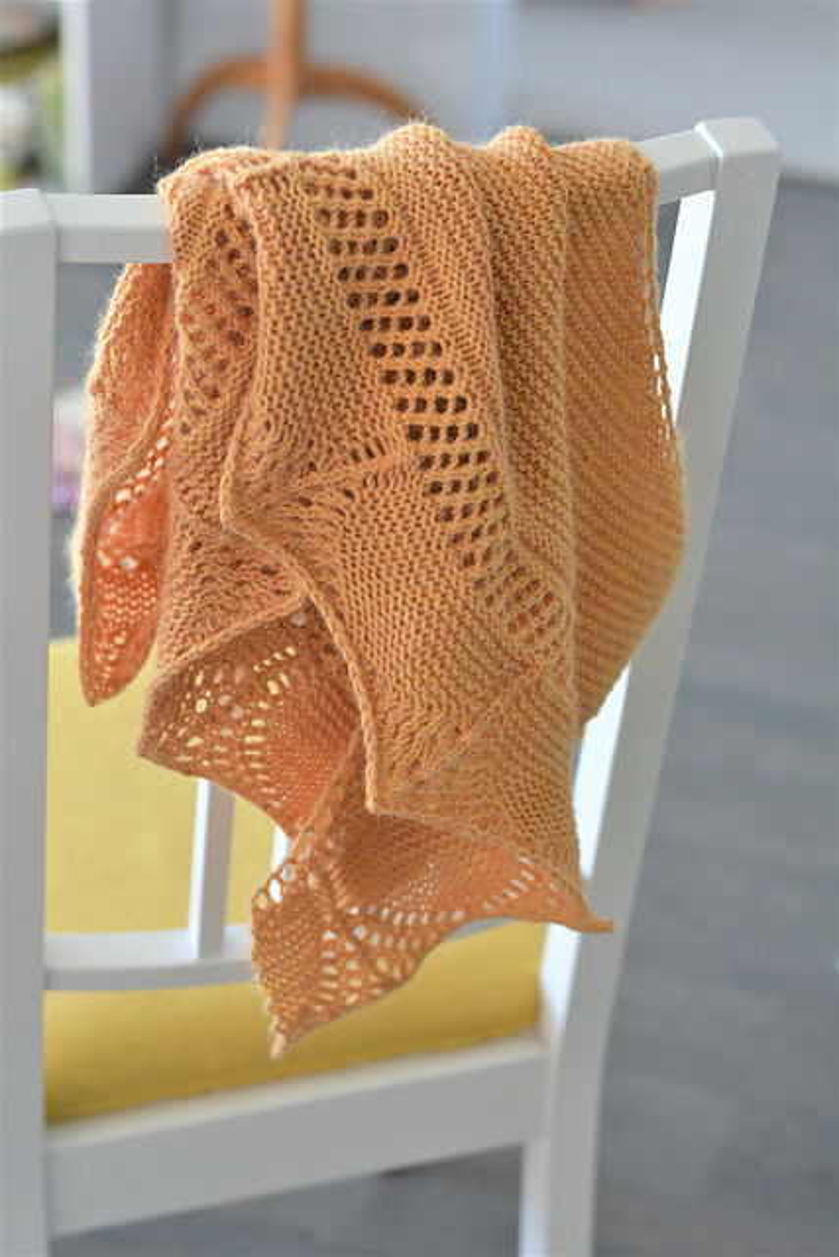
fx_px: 2620
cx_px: 420
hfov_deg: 18.2
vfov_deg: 27.0
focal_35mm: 75
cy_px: 628
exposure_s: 1/640
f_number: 2.5
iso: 800
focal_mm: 50
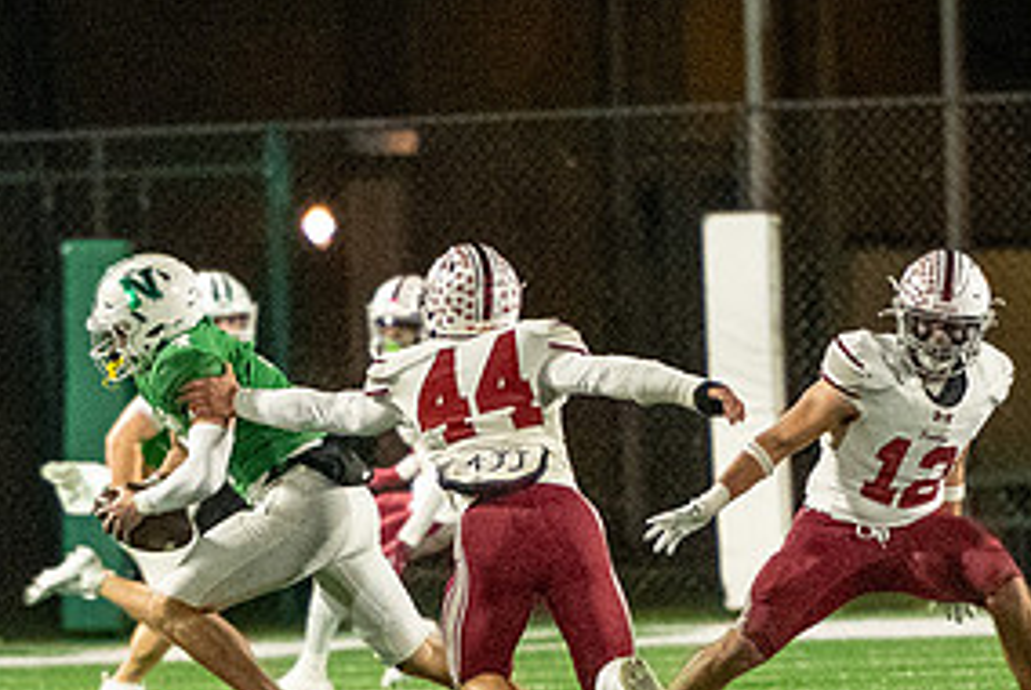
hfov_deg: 2.4
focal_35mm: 873
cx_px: 325
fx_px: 25027
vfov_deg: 1.6
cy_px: 793
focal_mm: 200
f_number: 2.8
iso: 7200
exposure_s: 1/800
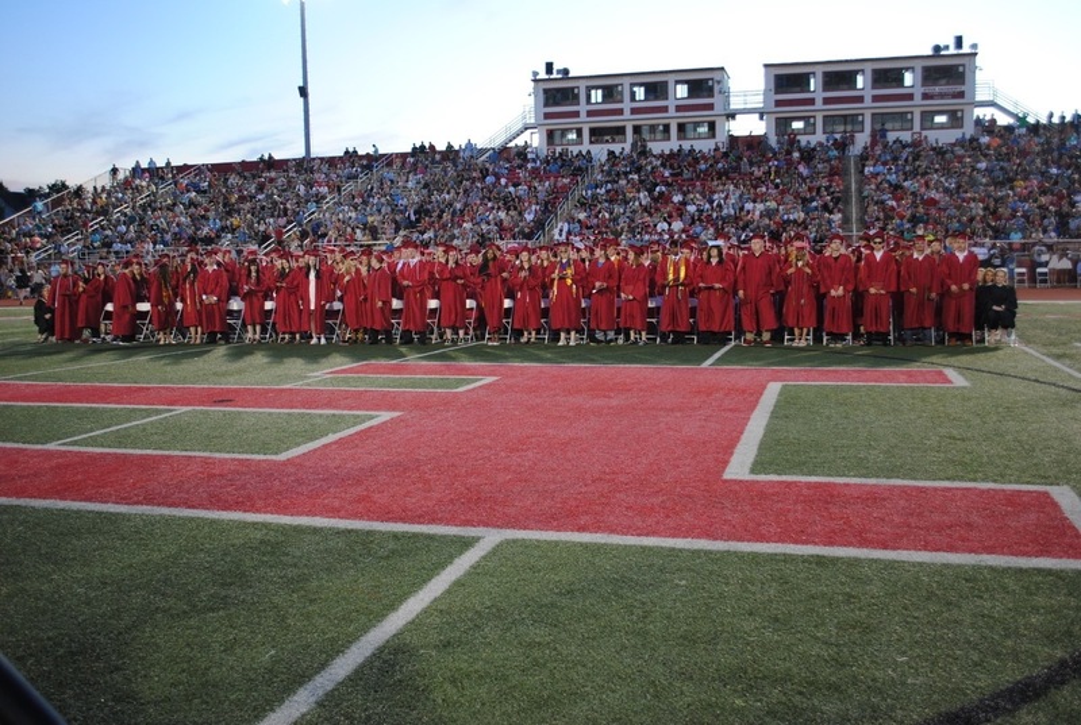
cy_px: 362
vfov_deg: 40.1
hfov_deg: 57.1
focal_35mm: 33
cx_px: 540
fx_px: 993
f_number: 4
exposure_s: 1/30
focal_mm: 22
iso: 250
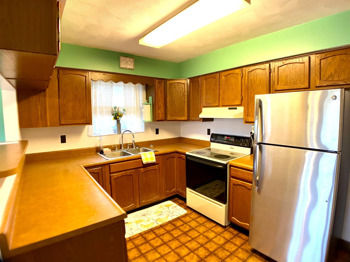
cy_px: 131
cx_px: 175
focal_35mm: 26
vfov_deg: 53.0
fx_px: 263
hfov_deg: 67.3
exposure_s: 1/60
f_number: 1.8
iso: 200
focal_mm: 4.25
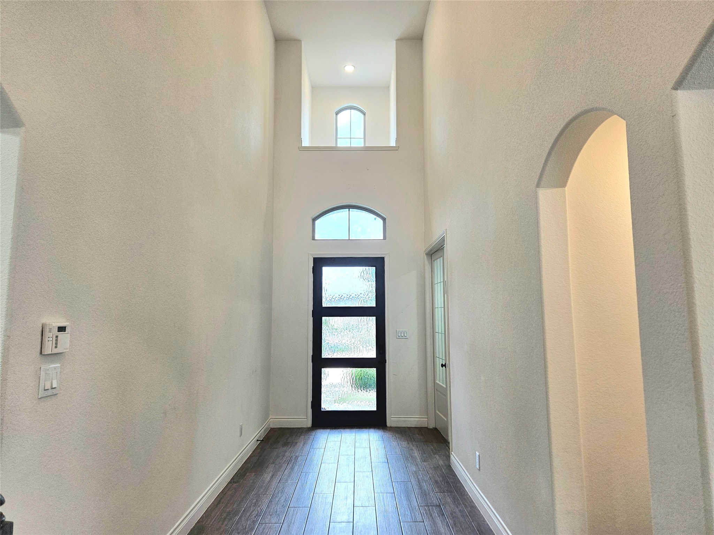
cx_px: 357
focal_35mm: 23
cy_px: 268
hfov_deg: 73.9
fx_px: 474
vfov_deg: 58.9
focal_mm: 5.4
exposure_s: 1/120
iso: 50
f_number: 1.8
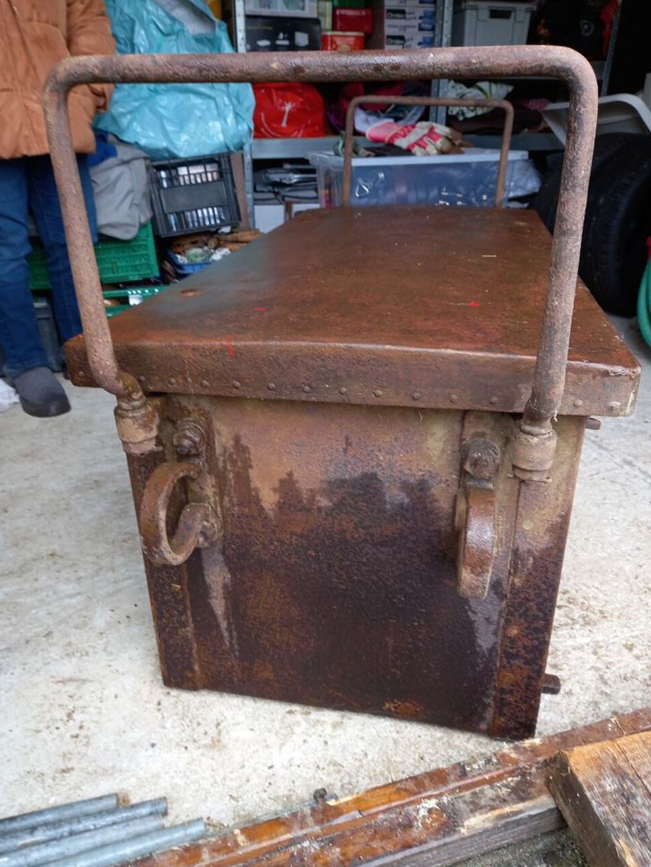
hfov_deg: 53.1
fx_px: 652
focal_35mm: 26
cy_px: 440
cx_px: 320
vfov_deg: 67.3
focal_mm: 4.6
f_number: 2
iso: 64
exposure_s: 1/50
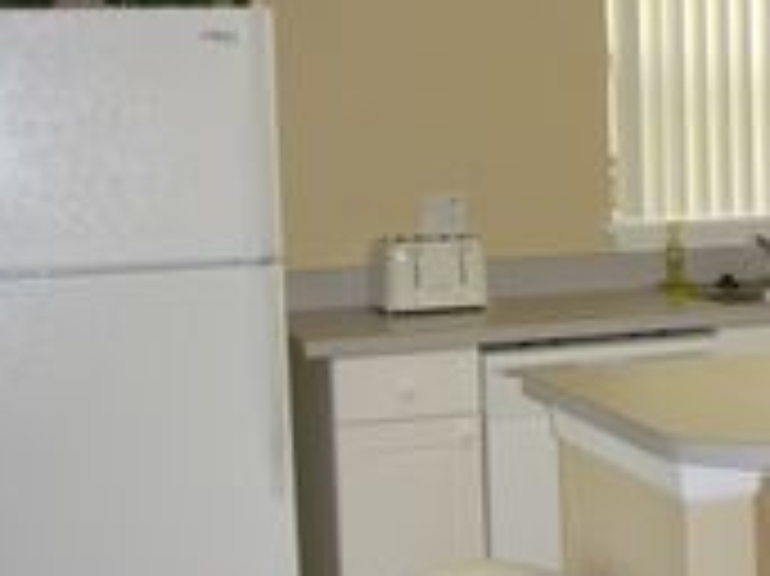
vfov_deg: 18.0
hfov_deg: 22.7
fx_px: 1823
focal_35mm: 82
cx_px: 811
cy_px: 243
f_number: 2.8
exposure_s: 1/60
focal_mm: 7.9
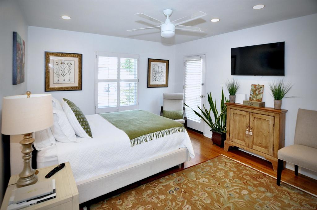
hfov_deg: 95.1
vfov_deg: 71.9
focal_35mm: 16
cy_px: 105
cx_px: 158
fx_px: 145
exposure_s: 1/60
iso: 800
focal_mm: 11
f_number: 4
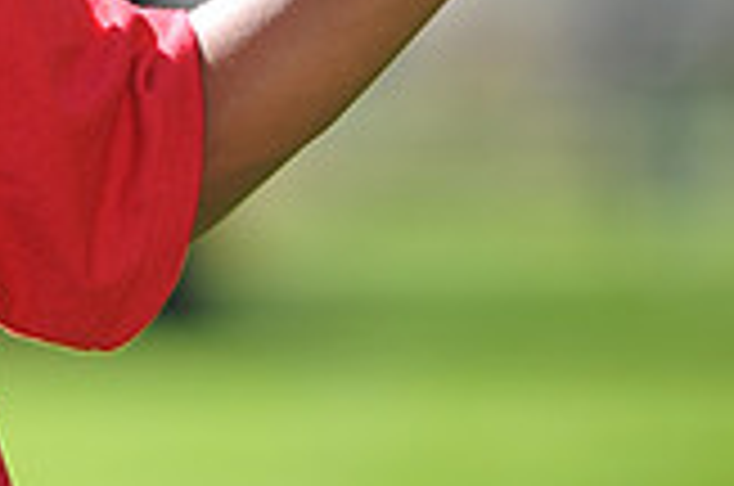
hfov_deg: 2.9
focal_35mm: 712
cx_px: -518
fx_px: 14488
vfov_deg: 1.9
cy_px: -292
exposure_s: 1/500
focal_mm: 200
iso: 200
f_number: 4.5
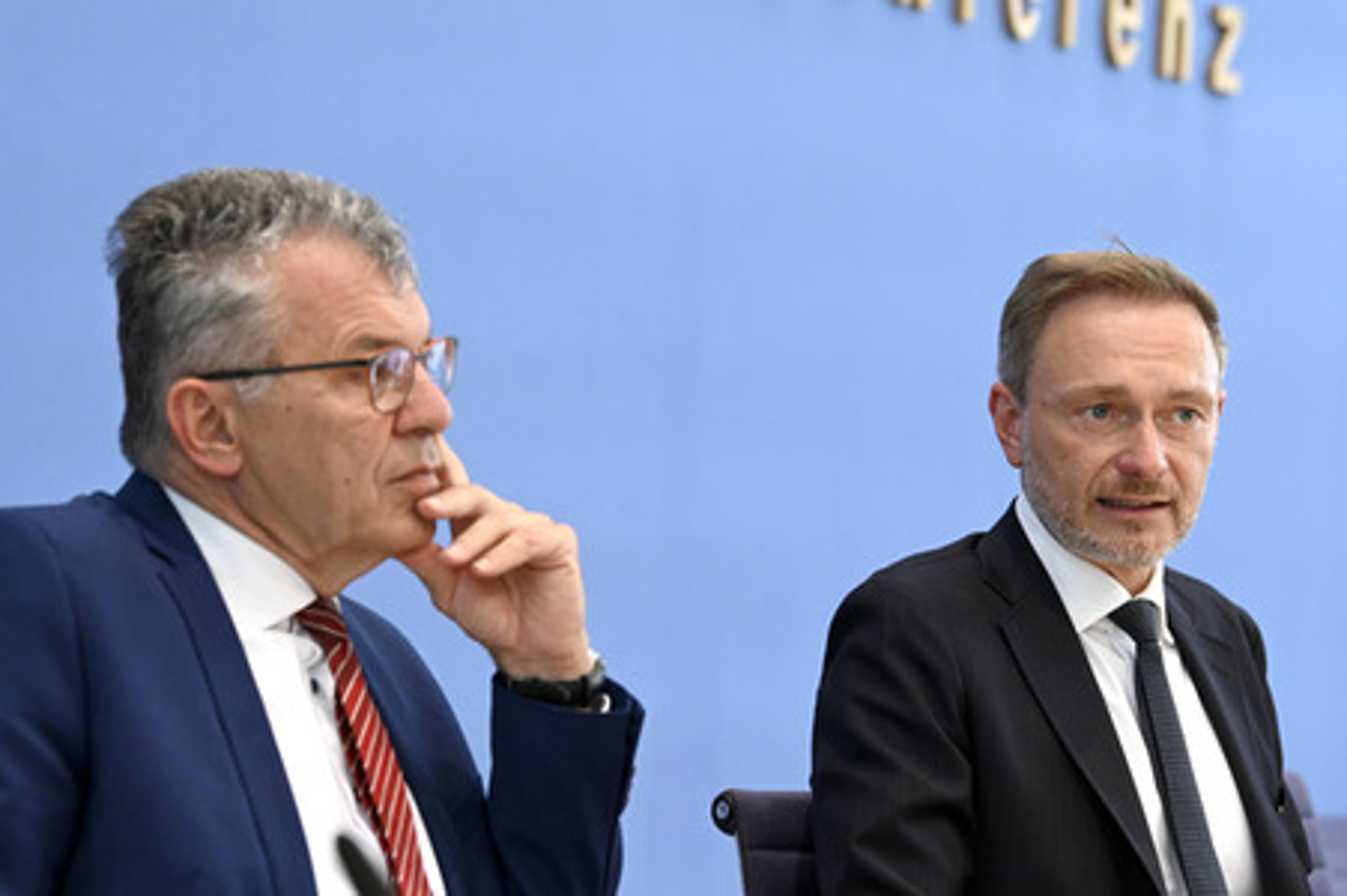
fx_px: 4337
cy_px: 448
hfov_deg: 17.7
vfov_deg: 11.8
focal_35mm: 116
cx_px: 674
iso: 3200
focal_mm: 116
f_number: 5.6
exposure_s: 1/640
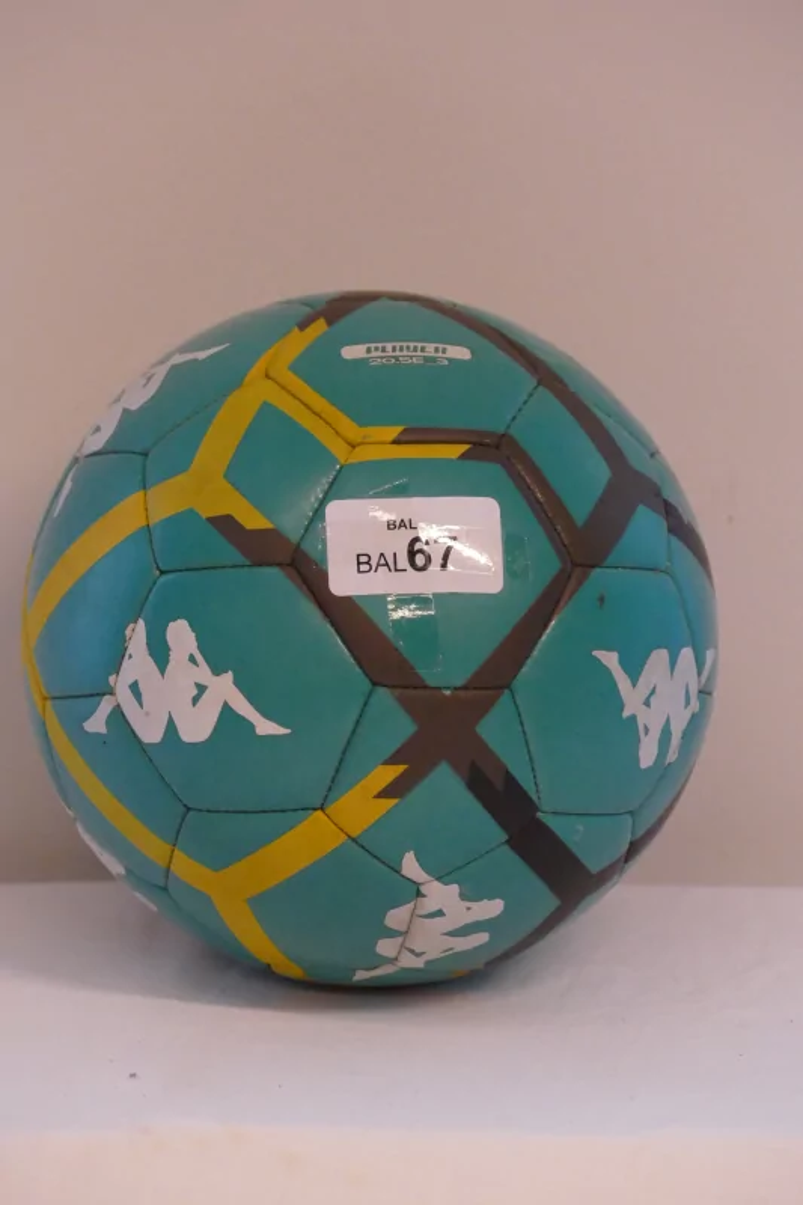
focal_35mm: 235
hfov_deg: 5.8
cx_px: 402
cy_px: 602
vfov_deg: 8.8
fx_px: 7865
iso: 3200
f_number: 4
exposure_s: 1/250
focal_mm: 85.83
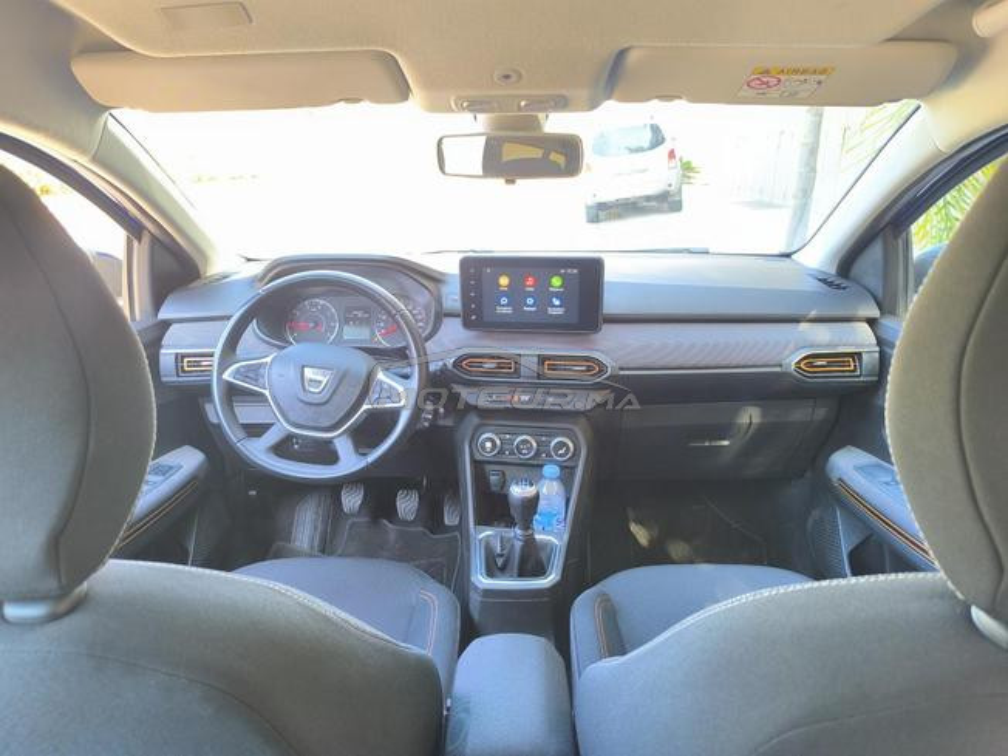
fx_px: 670
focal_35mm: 23
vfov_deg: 58.9
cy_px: 378
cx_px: 504
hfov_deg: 73.9
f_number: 1.65
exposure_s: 1/120
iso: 640
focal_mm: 6.14
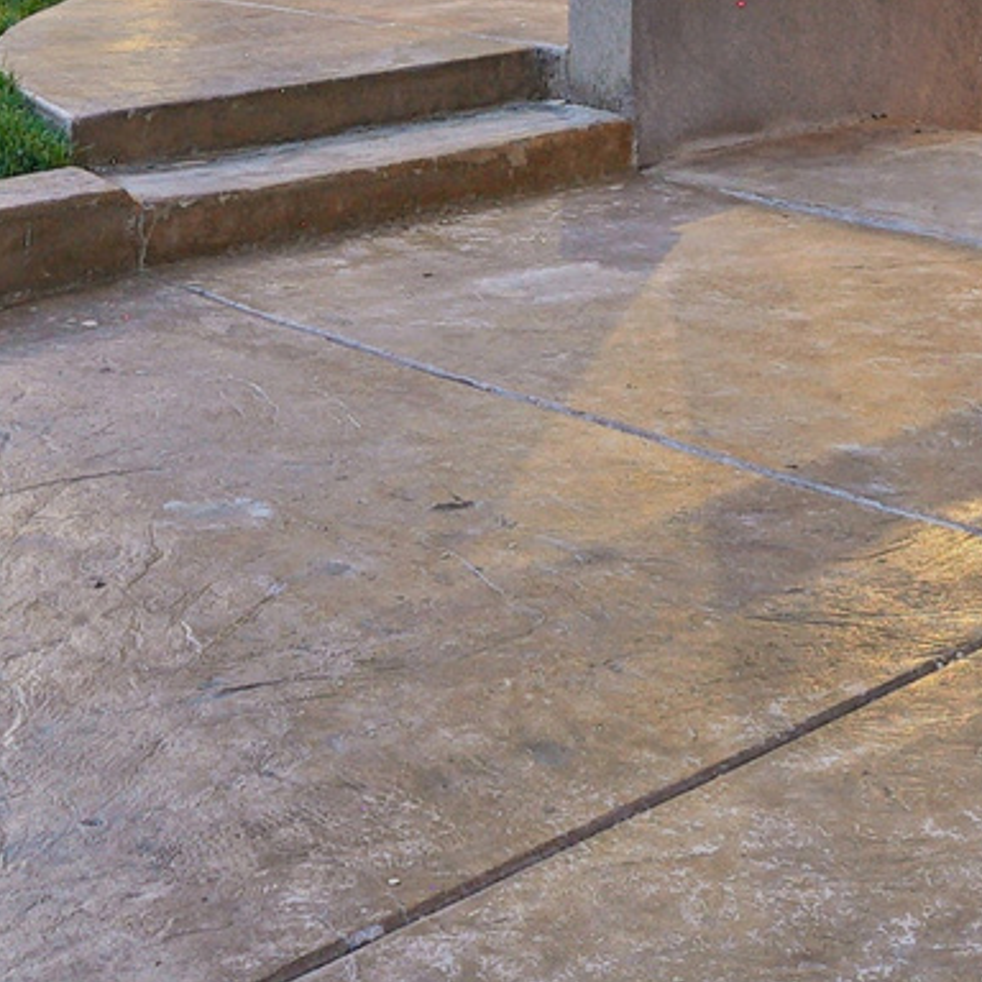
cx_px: 667
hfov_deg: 22.4
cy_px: -298
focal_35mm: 77
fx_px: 2471
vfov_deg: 20.5
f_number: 8
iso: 200
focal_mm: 17
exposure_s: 3.2
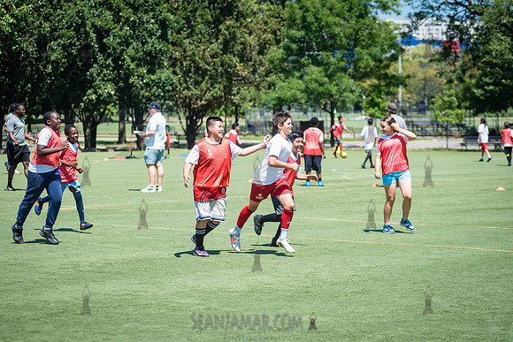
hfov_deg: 19.5
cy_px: 171
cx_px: 256
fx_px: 1497
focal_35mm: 105
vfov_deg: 13.0
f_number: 4
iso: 200
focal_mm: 105
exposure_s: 1/1000
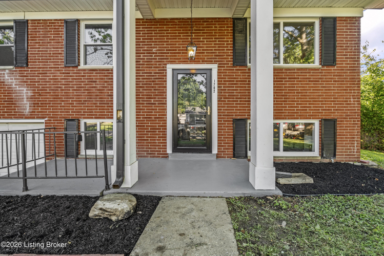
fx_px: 171
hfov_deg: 96.7
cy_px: 128
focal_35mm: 16
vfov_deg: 73.8
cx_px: 192
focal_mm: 16
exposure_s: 1/8
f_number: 11
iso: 400
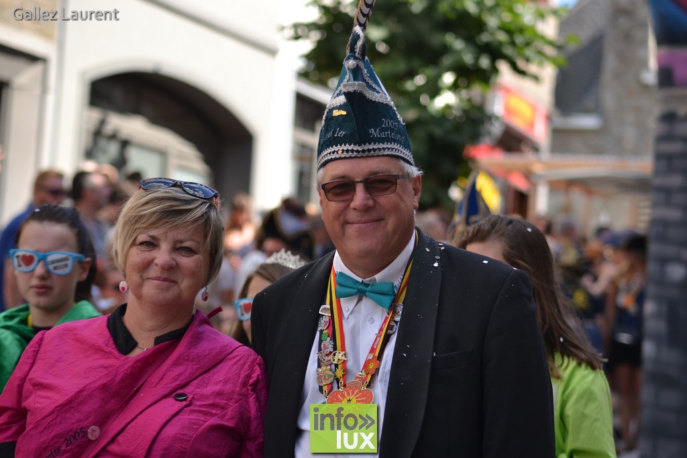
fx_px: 1947
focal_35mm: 102
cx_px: 344
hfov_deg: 20.0
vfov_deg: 13.4
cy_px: 229
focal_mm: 68
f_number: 2.8
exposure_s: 1/640
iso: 100
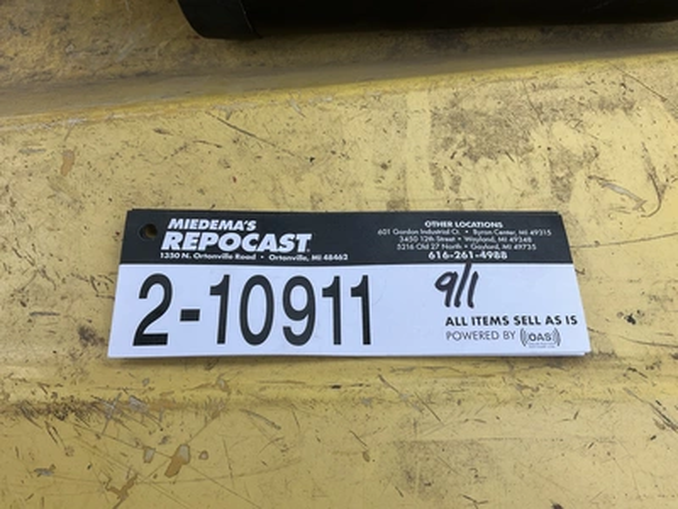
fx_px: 568
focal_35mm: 29
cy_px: 254
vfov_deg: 48.2
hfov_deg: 61.7
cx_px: 339
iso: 20
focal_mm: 3
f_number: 1.8
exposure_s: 1/122
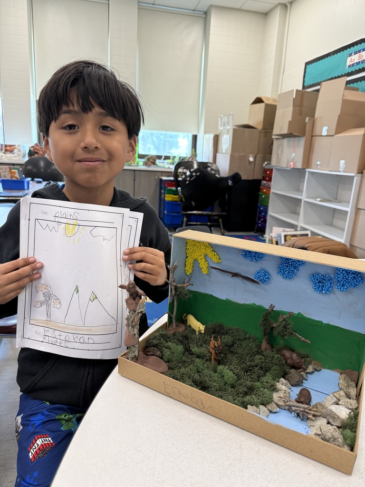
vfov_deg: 71.6
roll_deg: -3.8
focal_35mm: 24
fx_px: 337
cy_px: 244
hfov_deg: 56.8
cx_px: 182
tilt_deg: -14.3
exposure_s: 1/60
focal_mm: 6.76
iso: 200
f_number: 1.78
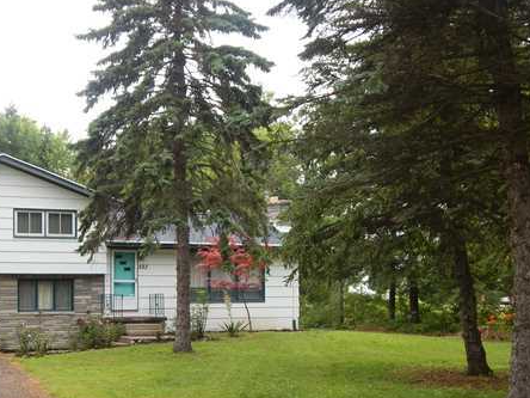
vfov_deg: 23.5
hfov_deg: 30.9
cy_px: 275
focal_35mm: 62
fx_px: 949
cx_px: 173
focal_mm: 7.7
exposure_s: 1/160
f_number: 3.6
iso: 125
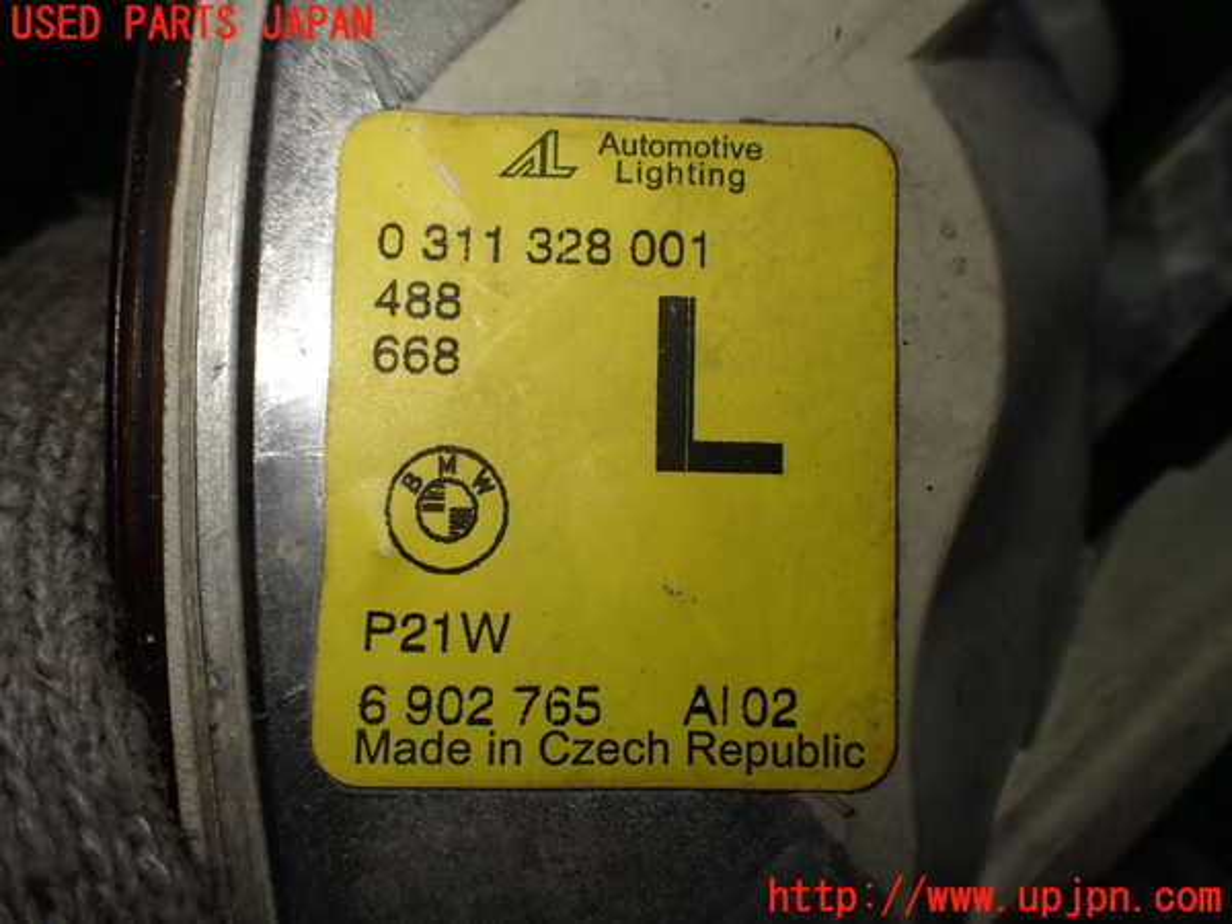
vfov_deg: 46.8
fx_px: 1068
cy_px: 462
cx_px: 616
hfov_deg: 60.0
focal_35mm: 30
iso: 100
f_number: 3.2
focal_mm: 5.4
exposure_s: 1/125
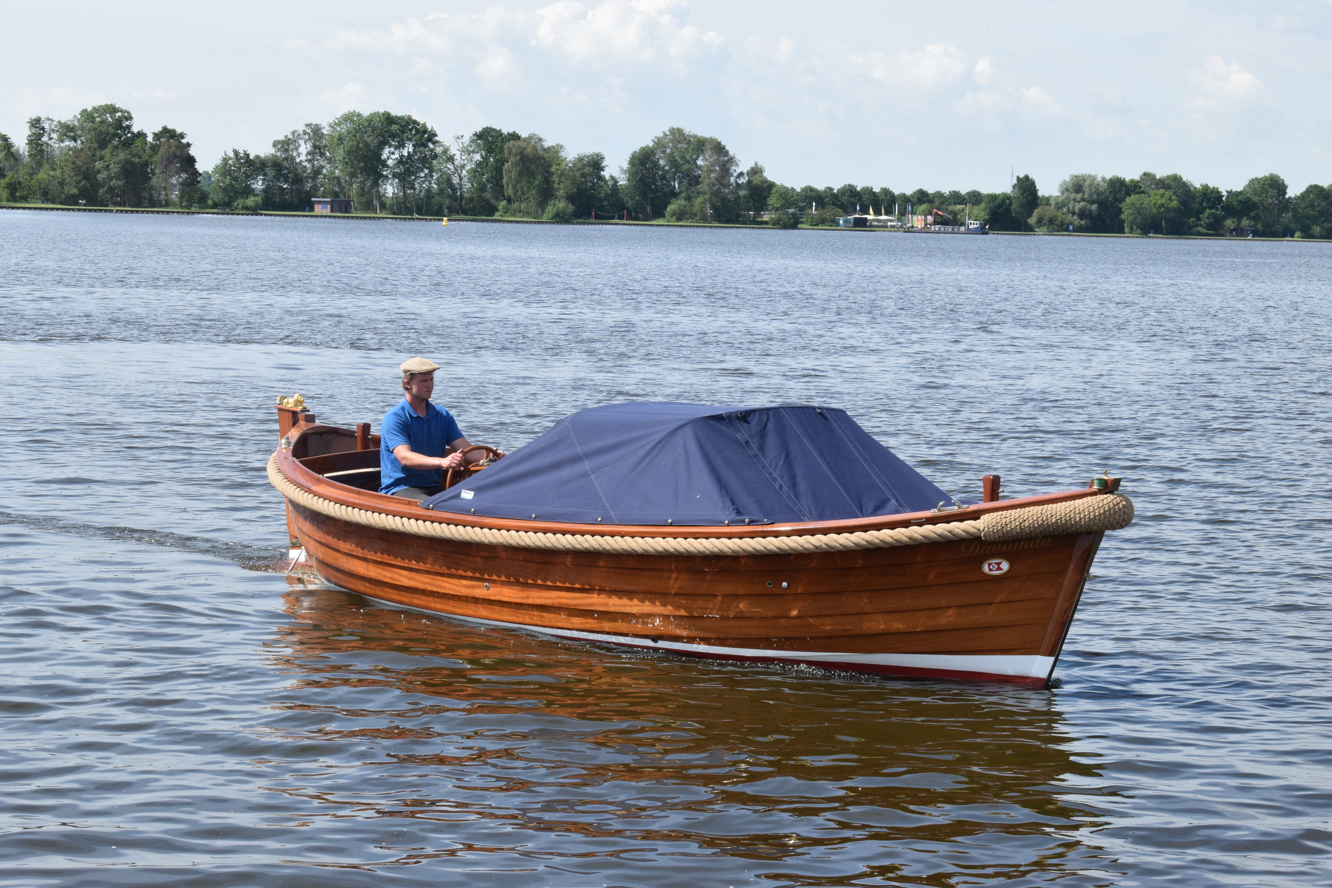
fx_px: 3053
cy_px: 444
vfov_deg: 16.6
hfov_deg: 24.6
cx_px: 666
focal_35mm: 82
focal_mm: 55
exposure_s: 1/250
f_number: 18
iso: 640
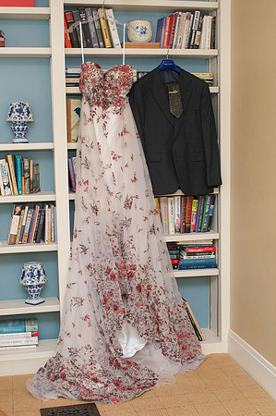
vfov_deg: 35.6
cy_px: 221
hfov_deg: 24.1
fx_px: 647
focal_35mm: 56
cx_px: 150
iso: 1000
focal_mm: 35
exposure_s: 1/200
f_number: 5
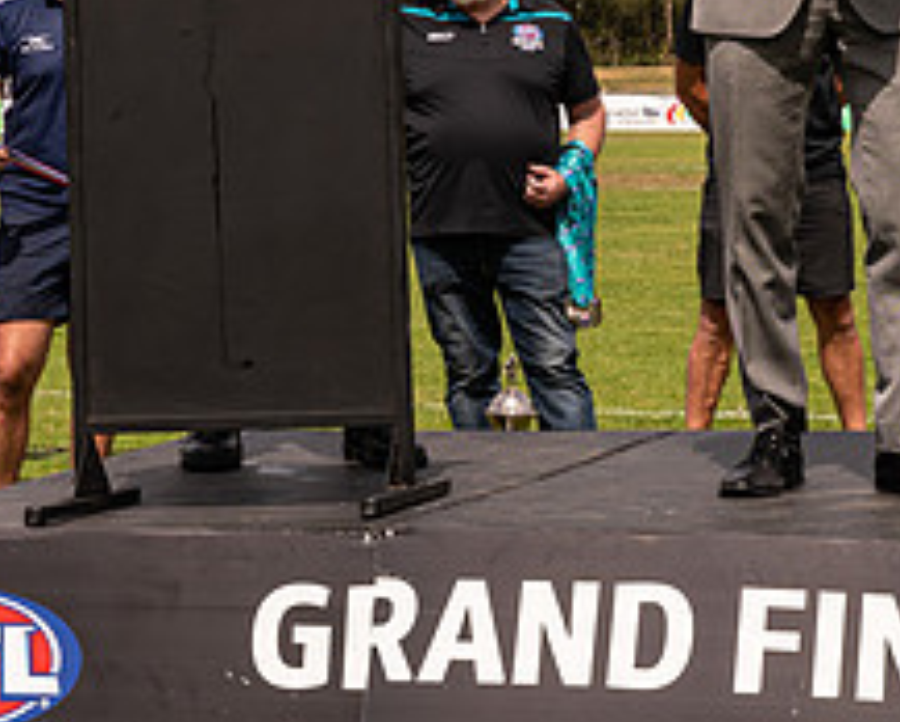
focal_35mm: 158
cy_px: 64
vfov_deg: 9.7
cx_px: 813
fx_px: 4212
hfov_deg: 12.1
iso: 200
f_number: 8
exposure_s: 1/800
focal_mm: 42
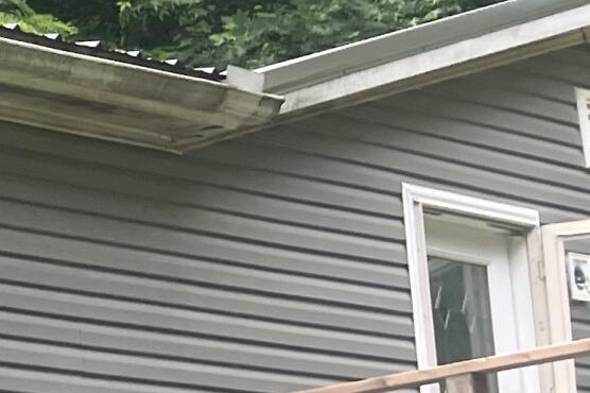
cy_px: 573
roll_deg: +2.4
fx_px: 2391
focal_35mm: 146
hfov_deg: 11.0
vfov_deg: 9.2
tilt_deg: +10.1
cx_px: -981
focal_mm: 5.7
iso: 50
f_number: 1.5
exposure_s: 1/366
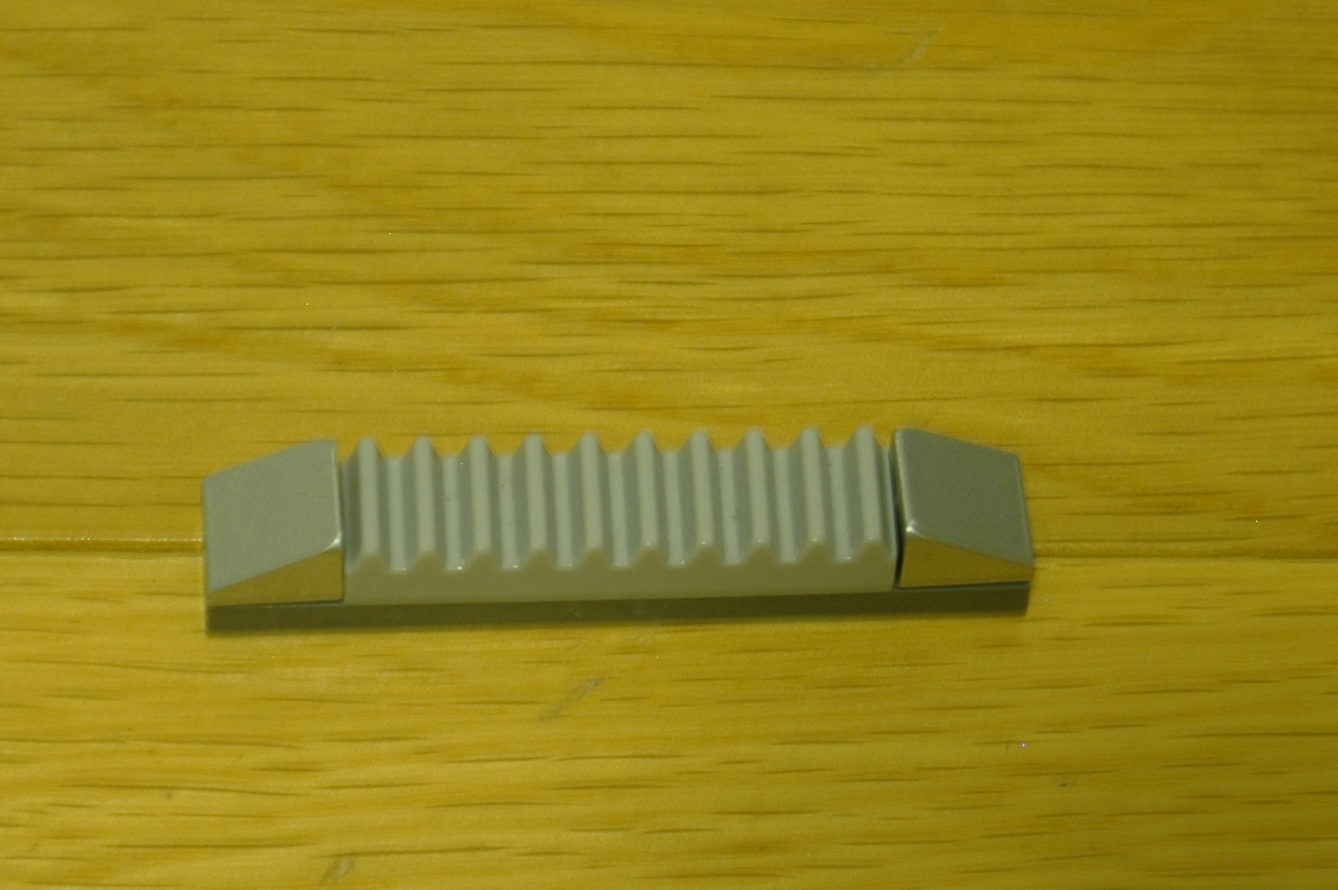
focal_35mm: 187
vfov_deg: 7.3
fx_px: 6950
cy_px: 479
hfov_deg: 11.0
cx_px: 552
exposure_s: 1/2
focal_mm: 55
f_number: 5.6
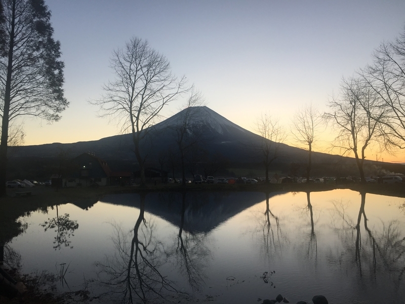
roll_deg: +0.4
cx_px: 202
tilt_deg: +4.1
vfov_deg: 48.2
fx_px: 339
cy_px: 152
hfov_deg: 61.7
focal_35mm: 29
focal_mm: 4.15
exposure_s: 1/507
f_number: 2.2
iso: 32
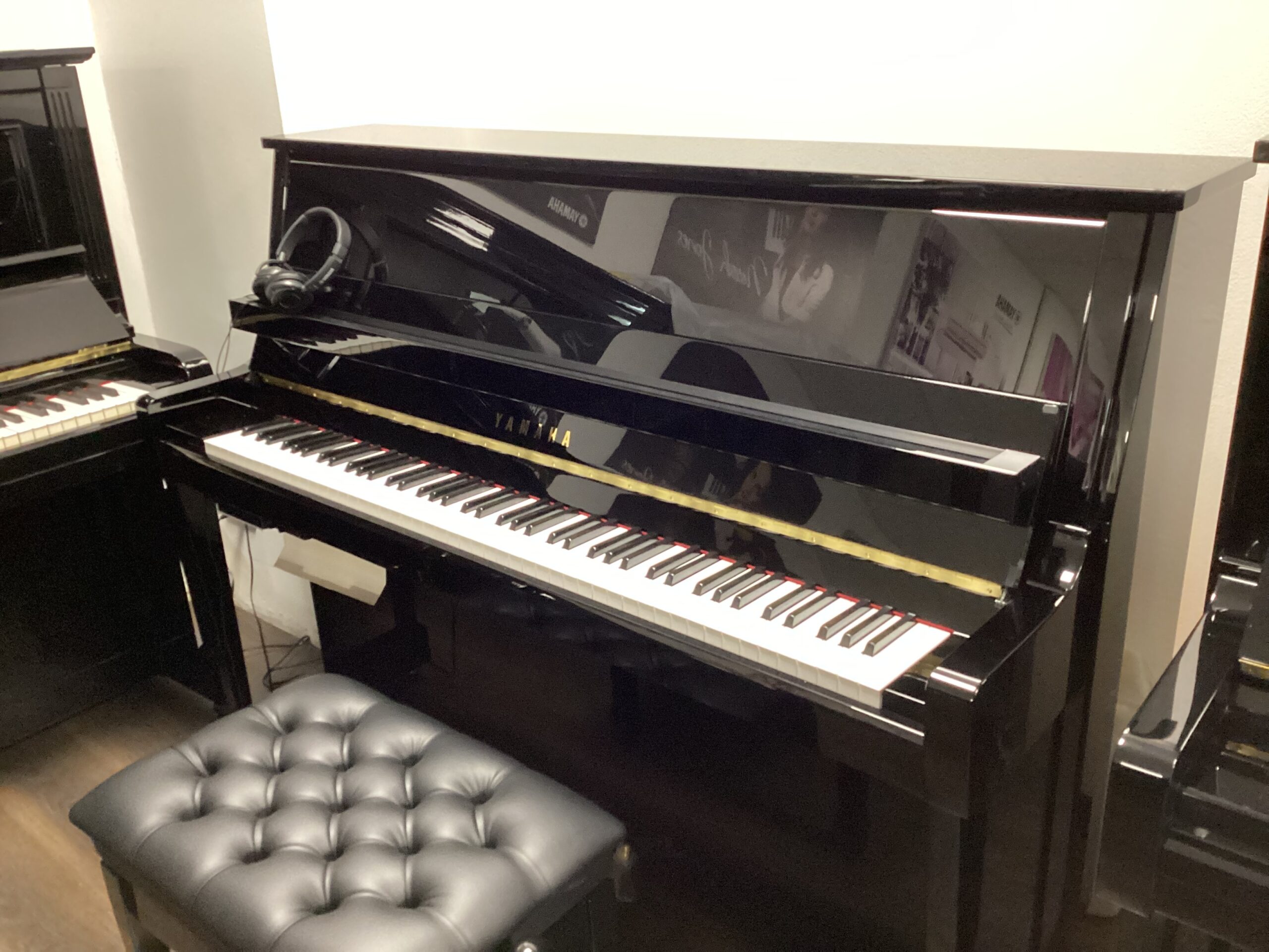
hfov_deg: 58.4
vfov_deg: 45.4
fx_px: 1136
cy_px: 476
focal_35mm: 31
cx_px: 634
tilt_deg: -20.4
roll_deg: +1.8
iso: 400
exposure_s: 1/30
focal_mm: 3.3
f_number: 2.4
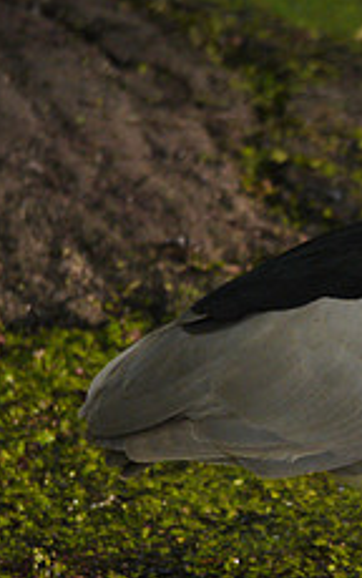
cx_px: 674
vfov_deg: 2.9
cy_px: 343
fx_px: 11446
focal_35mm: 726
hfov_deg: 1.8
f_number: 4.4
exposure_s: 1/200
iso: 640
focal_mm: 136
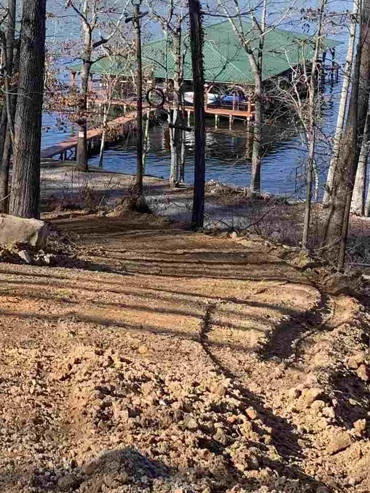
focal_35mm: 80
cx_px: -41
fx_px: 1140
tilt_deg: -10.4
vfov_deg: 24.1
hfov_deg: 17.8
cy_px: 110
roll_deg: +0.5
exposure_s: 1/911
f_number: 1.8
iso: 25
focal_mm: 4.25
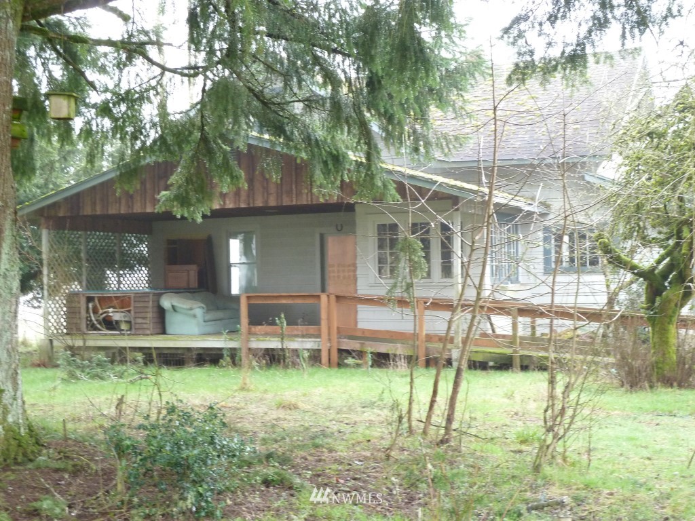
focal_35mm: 55
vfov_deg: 26.6
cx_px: 348
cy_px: 260
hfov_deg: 34.9
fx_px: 1104
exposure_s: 1/40
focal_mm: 9.1
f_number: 3.9
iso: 250
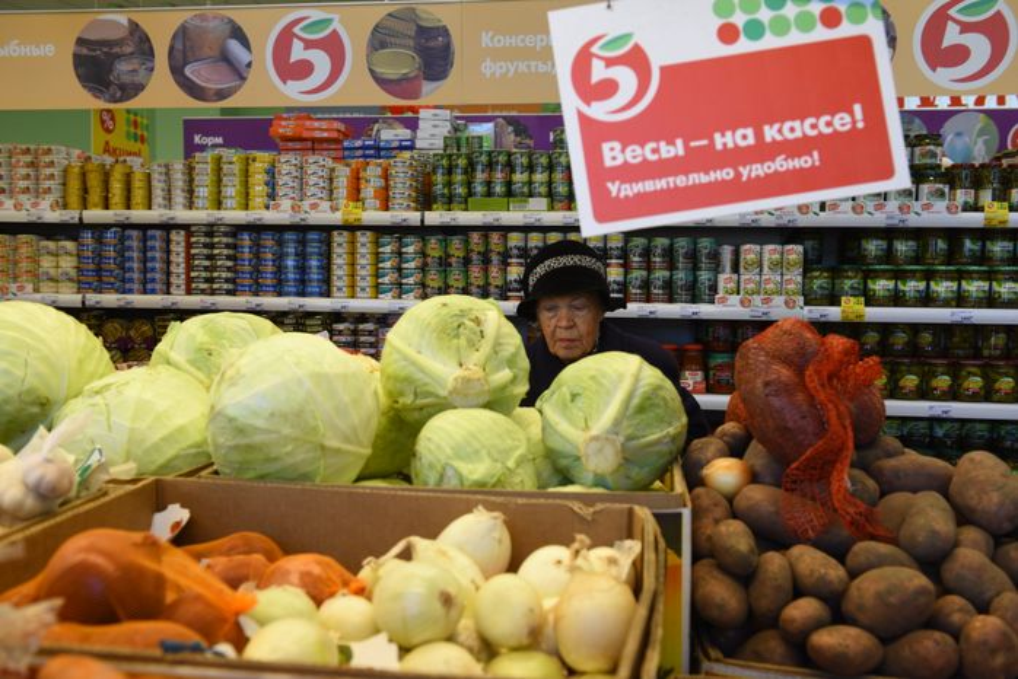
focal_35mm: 34
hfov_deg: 55.8
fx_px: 962
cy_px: 340
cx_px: 509
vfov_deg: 38.9
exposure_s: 1/320
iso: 1250
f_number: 5.6
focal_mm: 34
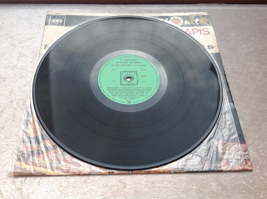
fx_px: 270
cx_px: 134
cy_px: 100
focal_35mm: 35
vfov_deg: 40.6
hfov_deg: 52.7
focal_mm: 4.28
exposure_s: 1/260
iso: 50
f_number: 2.4
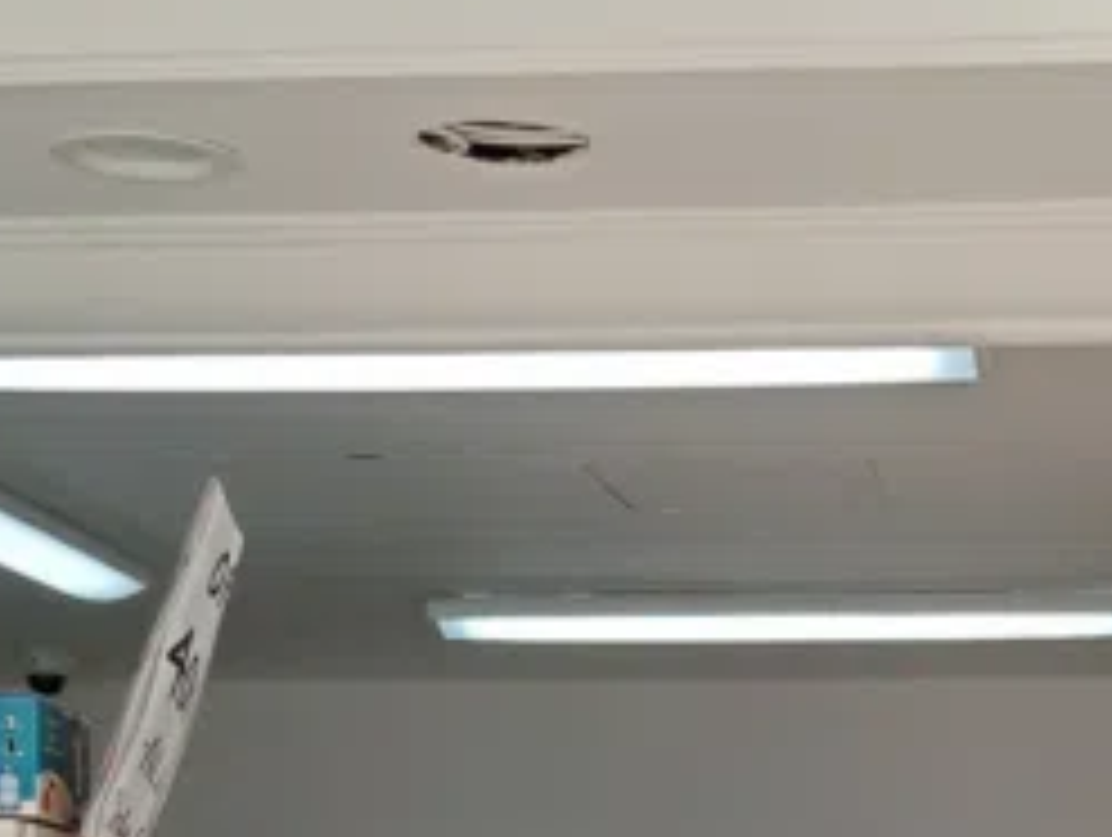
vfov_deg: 12.0
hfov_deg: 16.8
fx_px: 3732
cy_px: 1402
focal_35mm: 116
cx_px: 968
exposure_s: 1/100
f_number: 1.8
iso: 142
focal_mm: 3.98
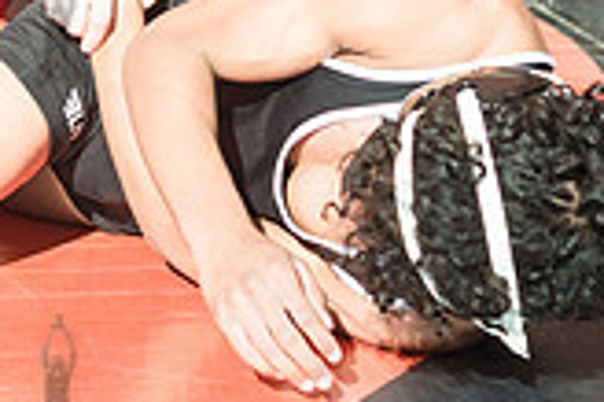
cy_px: 20
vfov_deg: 11.0
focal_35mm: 124
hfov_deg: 16.3
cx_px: 55
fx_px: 2078
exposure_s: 1/400
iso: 400
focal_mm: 35
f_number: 4
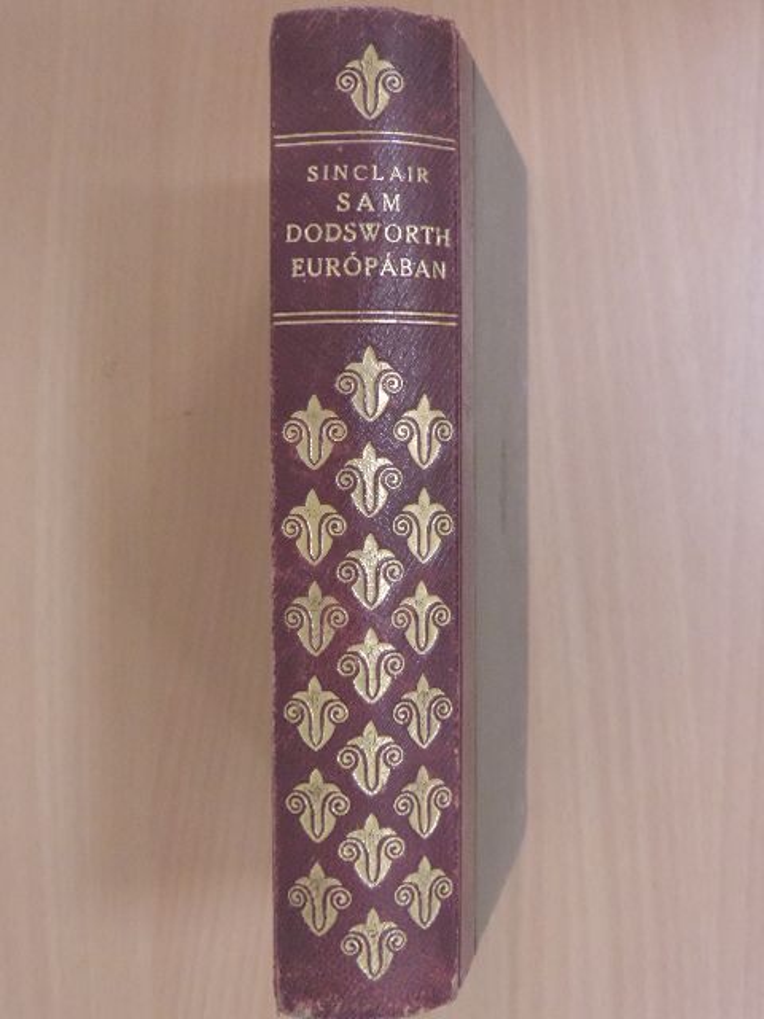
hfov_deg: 33.6
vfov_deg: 43.9
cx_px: 382
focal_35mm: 43
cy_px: 510
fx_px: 1265
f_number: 3.4
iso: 1600
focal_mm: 7.6
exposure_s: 1/100
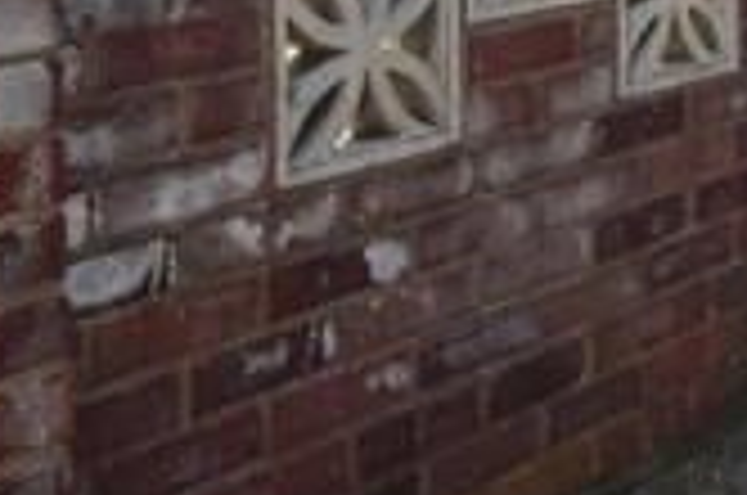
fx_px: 1967
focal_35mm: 95
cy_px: -263
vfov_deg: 13.5
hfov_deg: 17.5
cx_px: 1336
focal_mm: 16
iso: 400
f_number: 22
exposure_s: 1/125
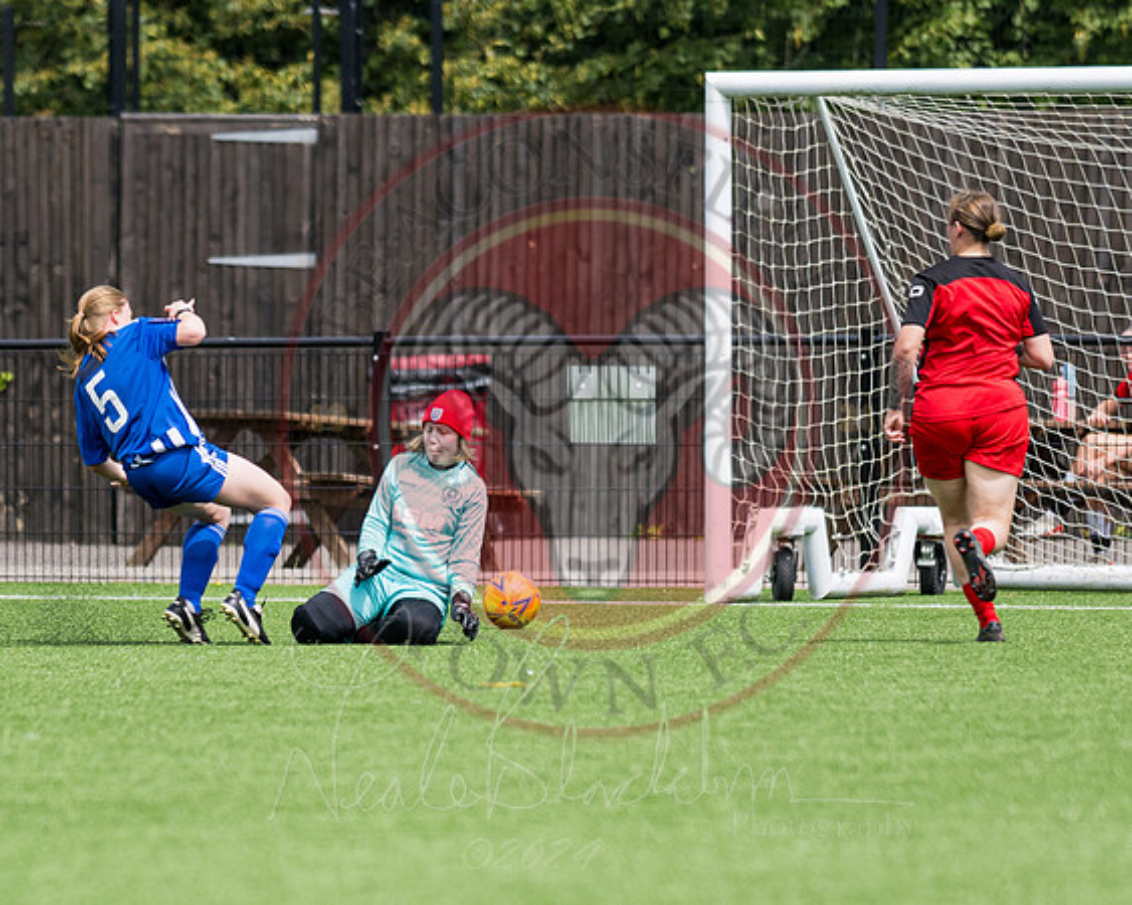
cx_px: 395
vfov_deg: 3.9
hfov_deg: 4.8
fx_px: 13375
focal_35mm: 399
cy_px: 772
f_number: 1.8
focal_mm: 135
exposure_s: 1/10000
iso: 200
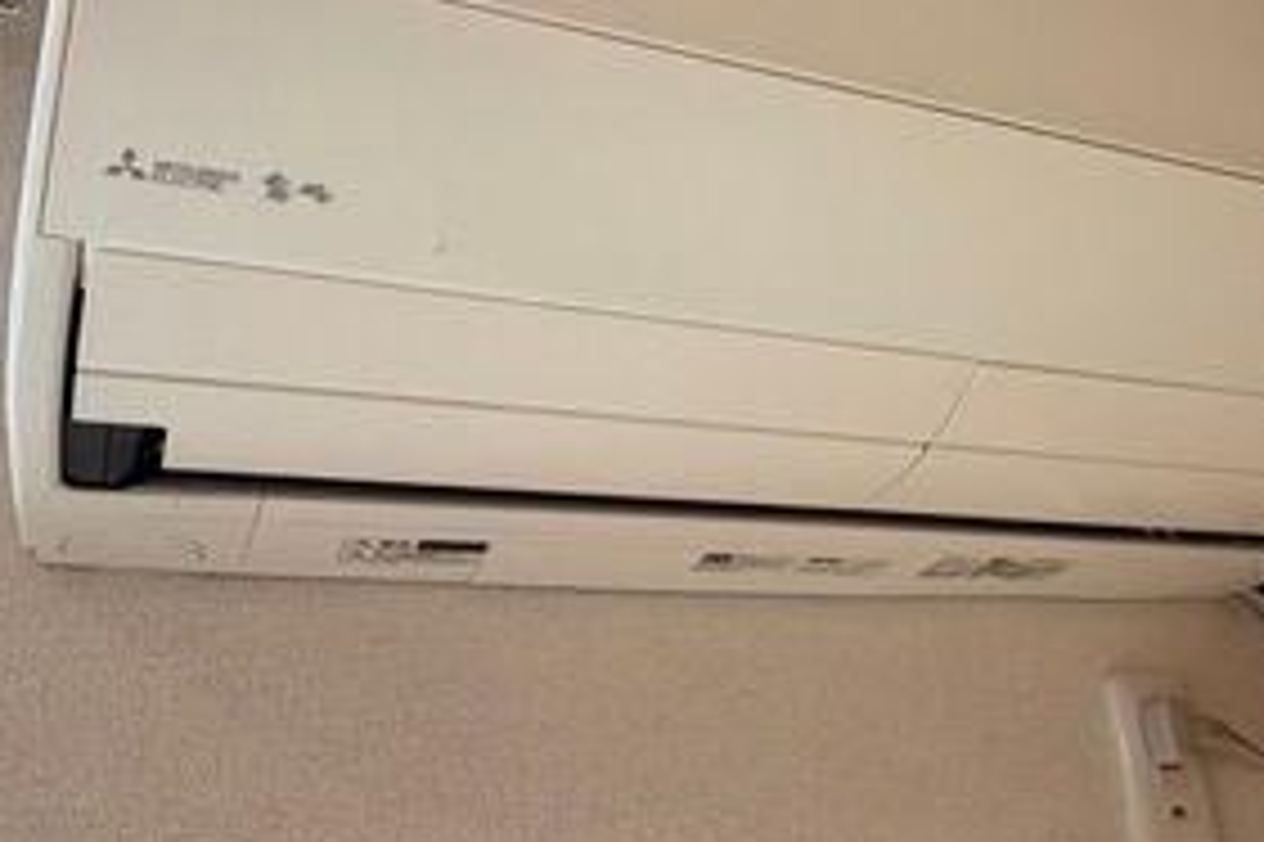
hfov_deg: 62.8
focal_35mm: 29
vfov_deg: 42.6
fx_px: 1018
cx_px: 792
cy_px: 153
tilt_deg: +32.7
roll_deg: +6.7
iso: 64
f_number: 2.2
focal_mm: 2.22
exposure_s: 1/121
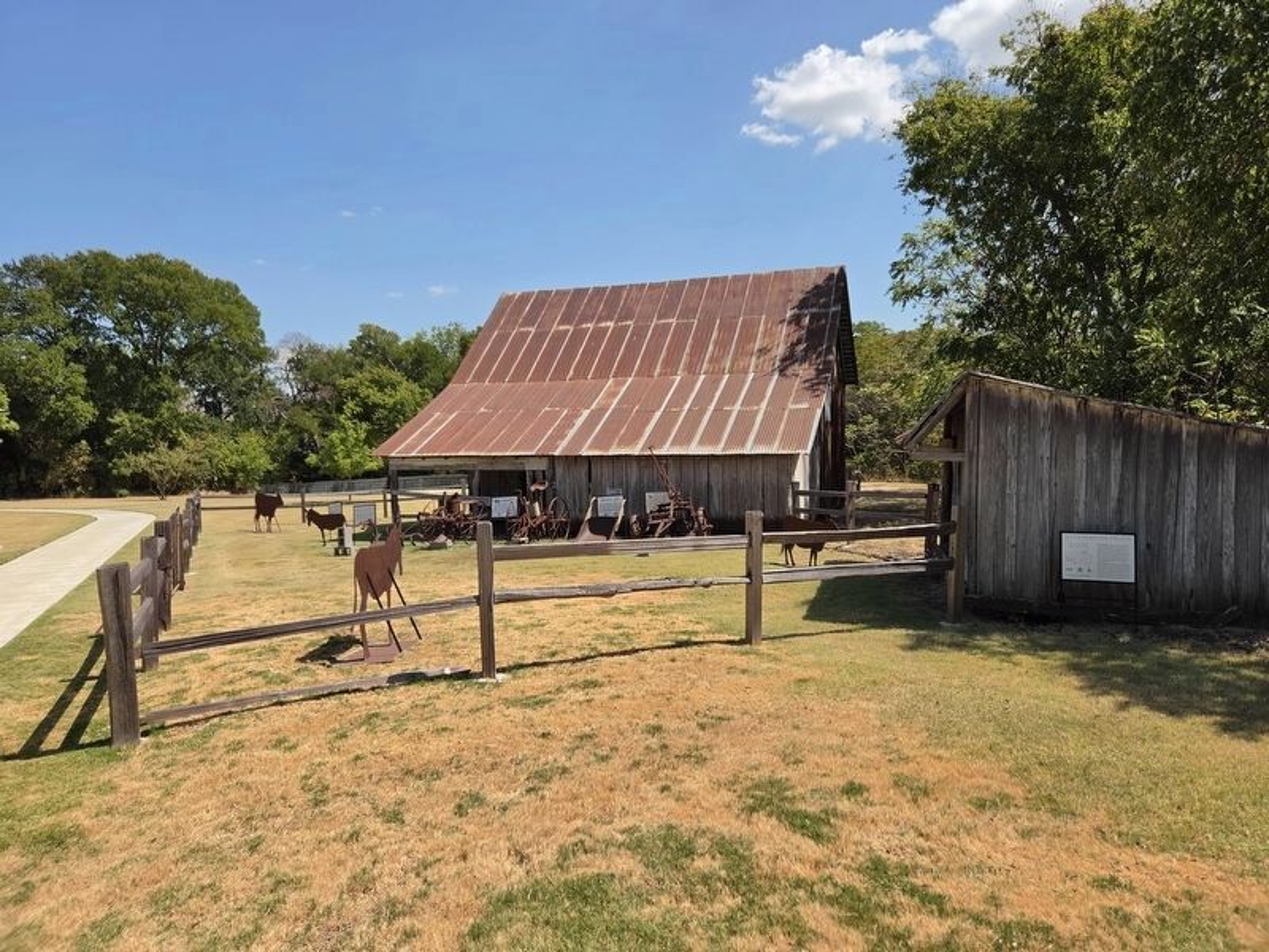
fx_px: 843
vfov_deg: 58.9
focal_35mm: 23
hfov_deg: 73.9
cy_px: 476
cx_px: 634
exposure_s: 1/4364
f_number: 1.8
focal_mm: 5.4
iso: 80
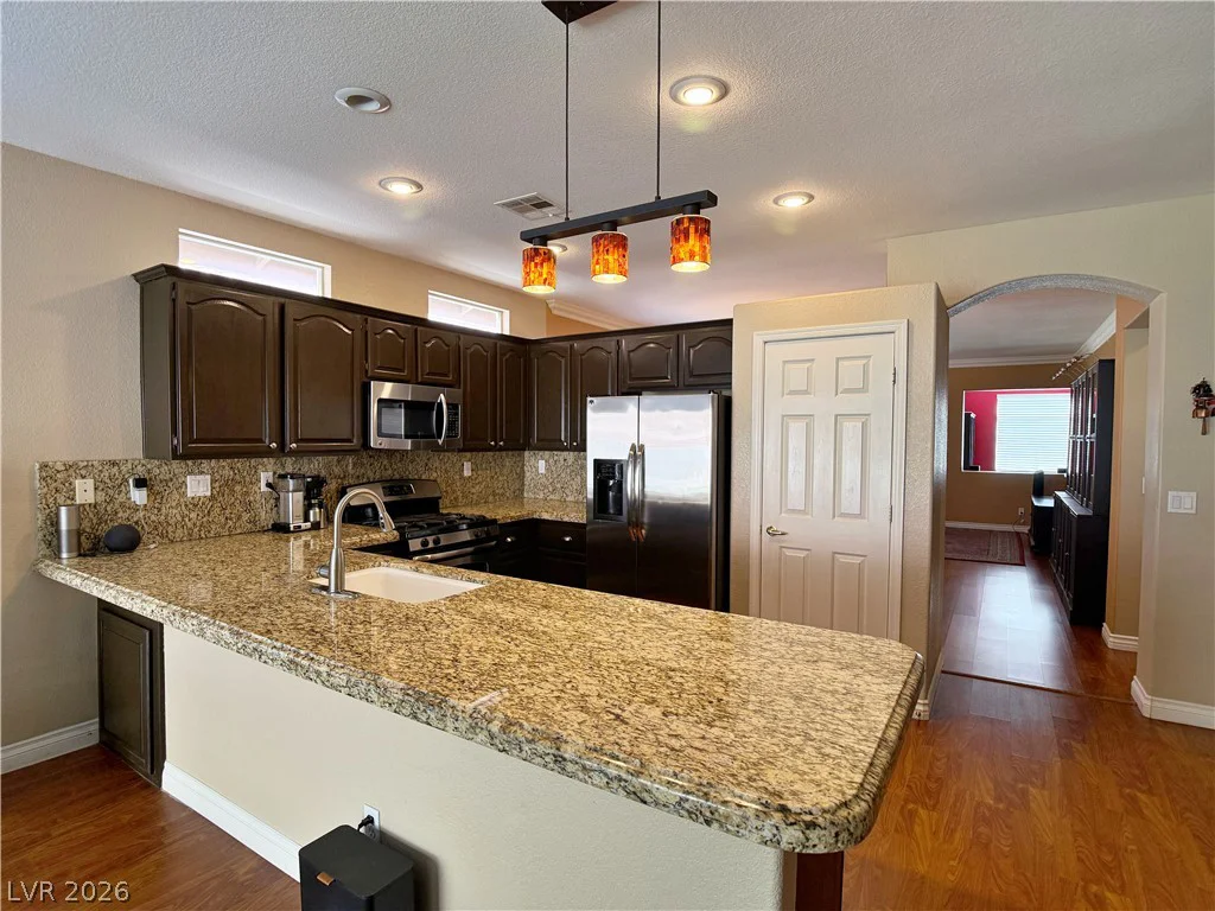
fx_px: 842
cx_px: 608
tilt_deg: -1.4
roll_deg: -0.6
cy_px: 456
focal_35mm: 24
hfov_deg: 71.6
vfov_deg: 56.8
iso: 200
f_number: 1.78
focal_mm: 6.76
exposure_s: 1/144
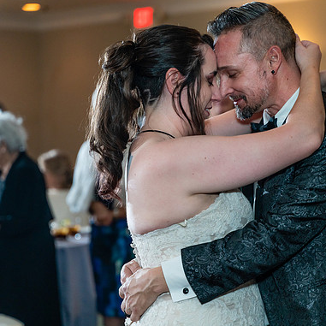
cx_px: 173
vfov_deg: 17.9
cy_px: 164
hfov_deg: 17.9
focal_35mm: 97
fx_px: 1034
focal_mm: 75
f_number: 2.8
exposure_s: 1/160
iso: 1250
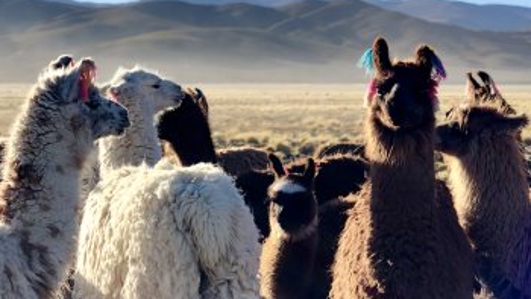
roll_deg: -1.2
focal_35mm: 99
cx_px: 321
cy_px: 205
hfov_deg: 21.5
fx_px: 1394
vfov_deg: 12.2
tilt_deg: -5.5
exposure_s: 1/212
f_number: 2.4
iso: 16
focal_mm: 6
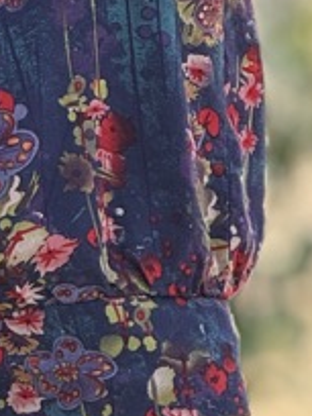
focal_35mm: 529
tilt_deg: -3.4
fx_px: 6357
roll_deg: -0.2
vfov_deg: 3.7
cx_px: -309
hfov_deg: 2.8
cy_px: -267
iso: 64
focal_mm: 15.66
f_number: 2.8
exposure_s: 1/258
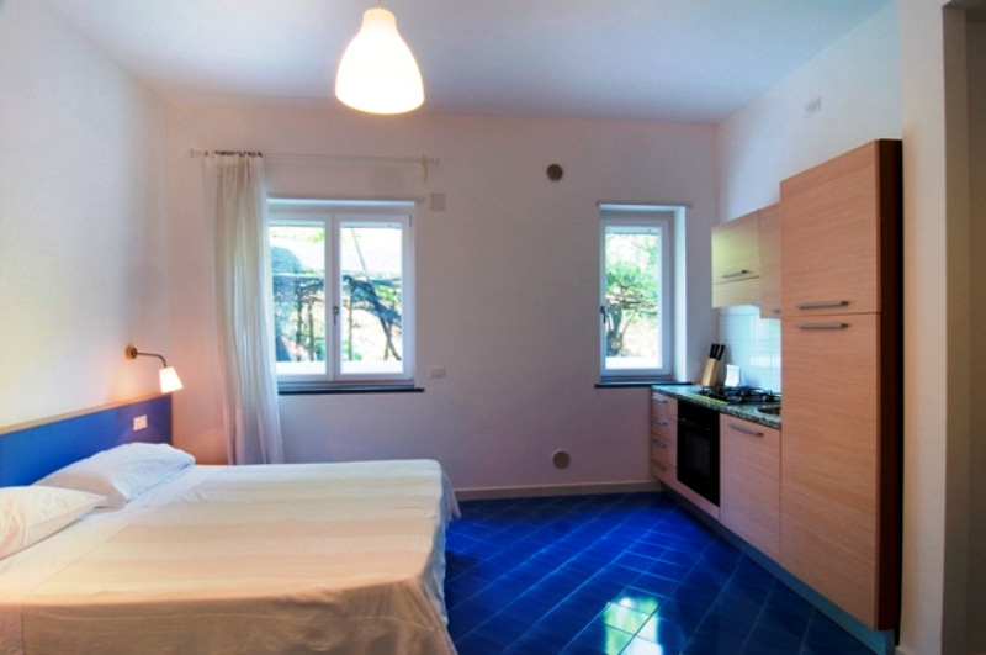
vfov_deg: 67.2
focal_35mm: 18
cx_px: 493
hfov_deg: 90.1
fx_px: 492
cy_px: 328
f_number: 8
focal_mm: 12
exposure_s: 1/10
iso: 200
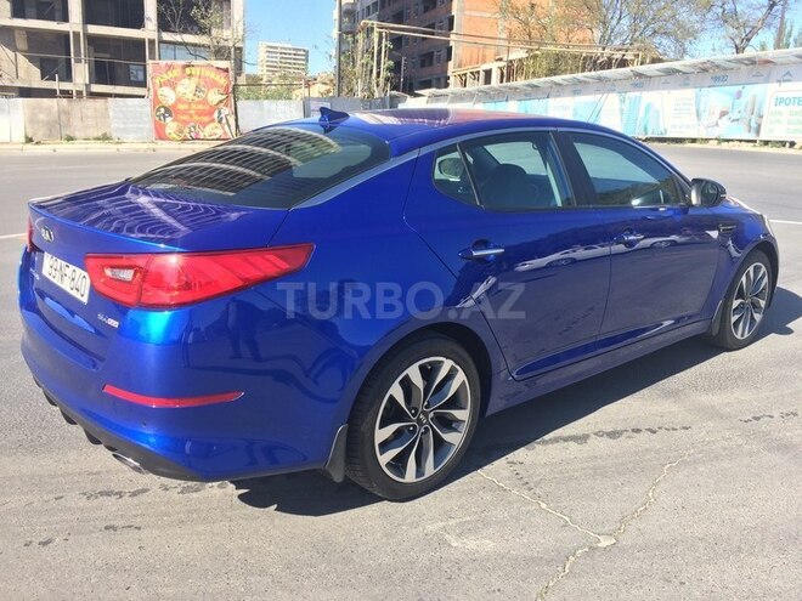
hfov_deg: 61.7
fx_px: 672
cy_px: 300
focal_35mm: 29
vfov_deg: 48.2
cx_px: 401
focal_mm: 4.15
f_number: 2.2
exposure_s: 1/1001
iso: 32
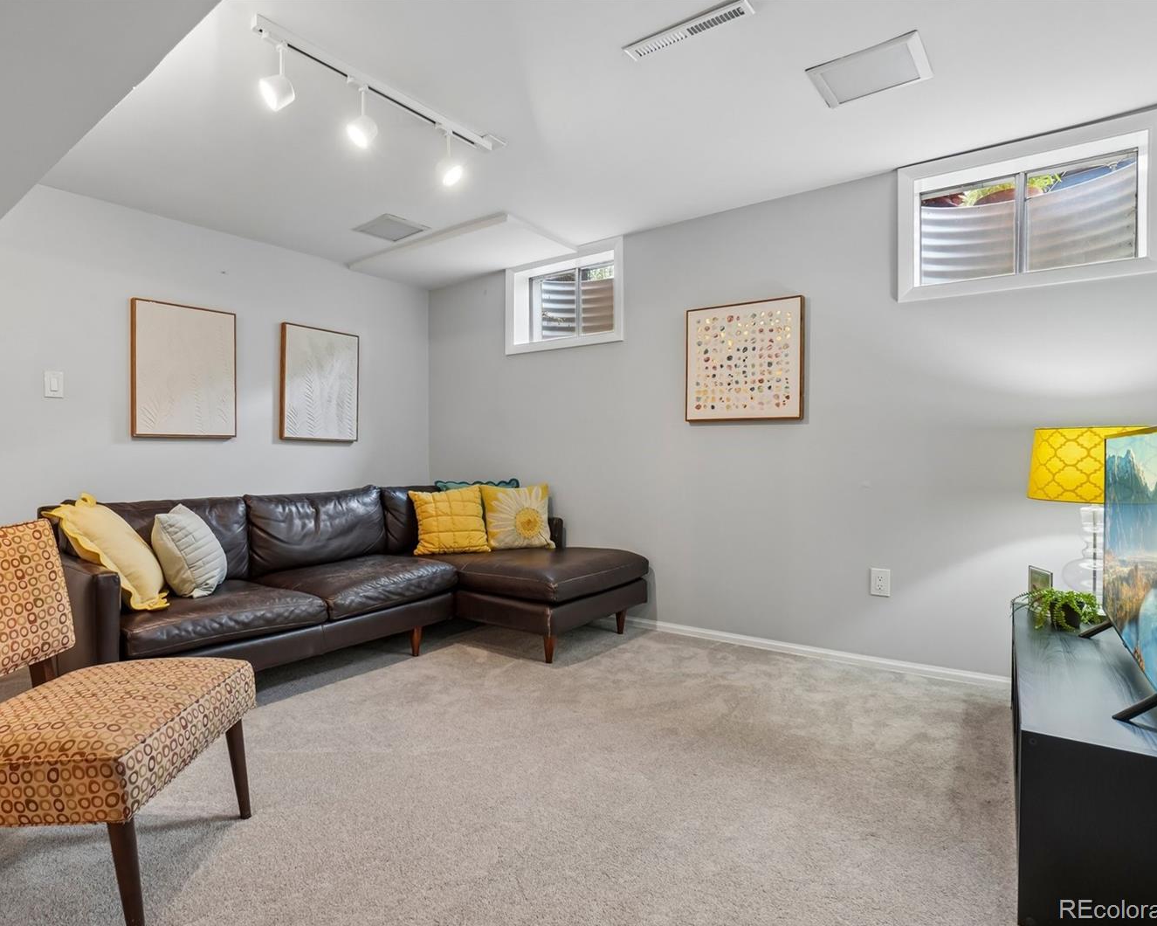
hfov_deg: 89.1
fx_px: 582
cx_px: 502
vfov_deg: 77.0
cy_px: 462
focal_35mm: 17
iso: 400
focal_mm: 10
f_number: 8
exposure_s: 1/10
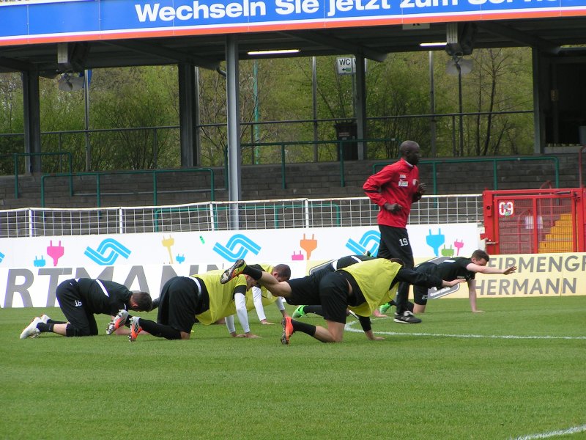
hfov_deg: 9.6
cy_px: 220
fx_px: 3487
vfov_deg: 7.2
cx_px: 293
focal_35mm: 206
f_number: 5
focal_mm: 31.5
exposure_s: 1/250
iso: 50
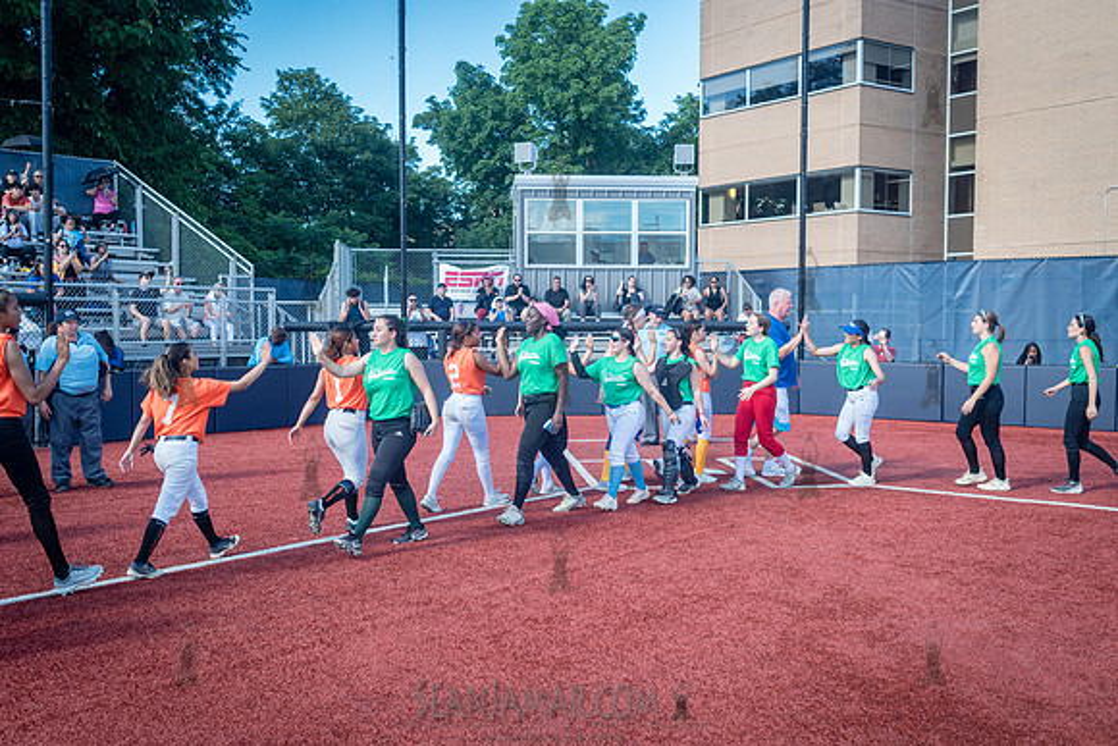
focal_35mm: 35
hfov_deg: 54.4
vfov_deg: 37.9
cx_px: 559
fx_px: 1087
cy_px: 373
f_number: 4.5
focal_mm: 35
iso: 400
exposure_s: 1/640
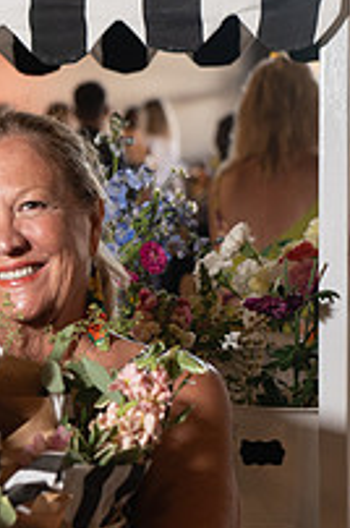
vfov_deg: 16.2
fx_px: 1829
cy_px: 489
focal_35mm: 125
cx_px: 10
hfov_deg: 10.8
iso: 1250
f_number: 4
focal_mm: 56
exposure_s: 1/100
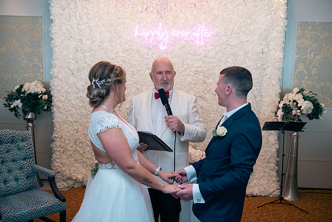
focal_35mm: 38
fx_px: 351
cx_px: 166
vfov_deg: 35.1
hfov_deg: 50.7
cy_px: 111
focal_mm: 38
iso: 640
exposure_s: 1/160
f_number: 3.5
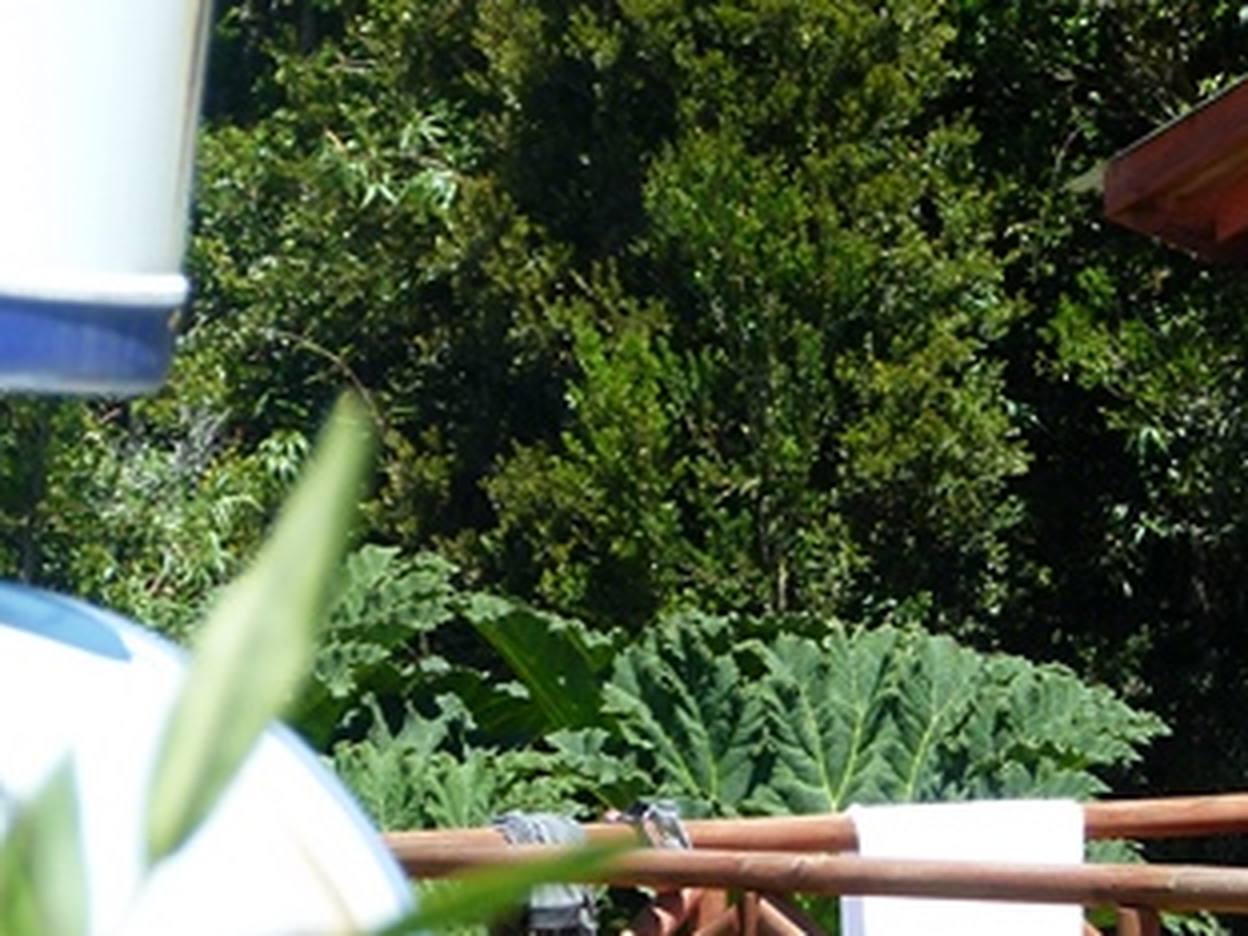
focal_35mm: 349
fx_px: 12582
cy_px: 656
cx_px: 1588
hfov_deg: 5.6
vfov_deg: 4.3
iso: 100
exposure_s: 1/500
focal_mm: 24.5
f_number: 4
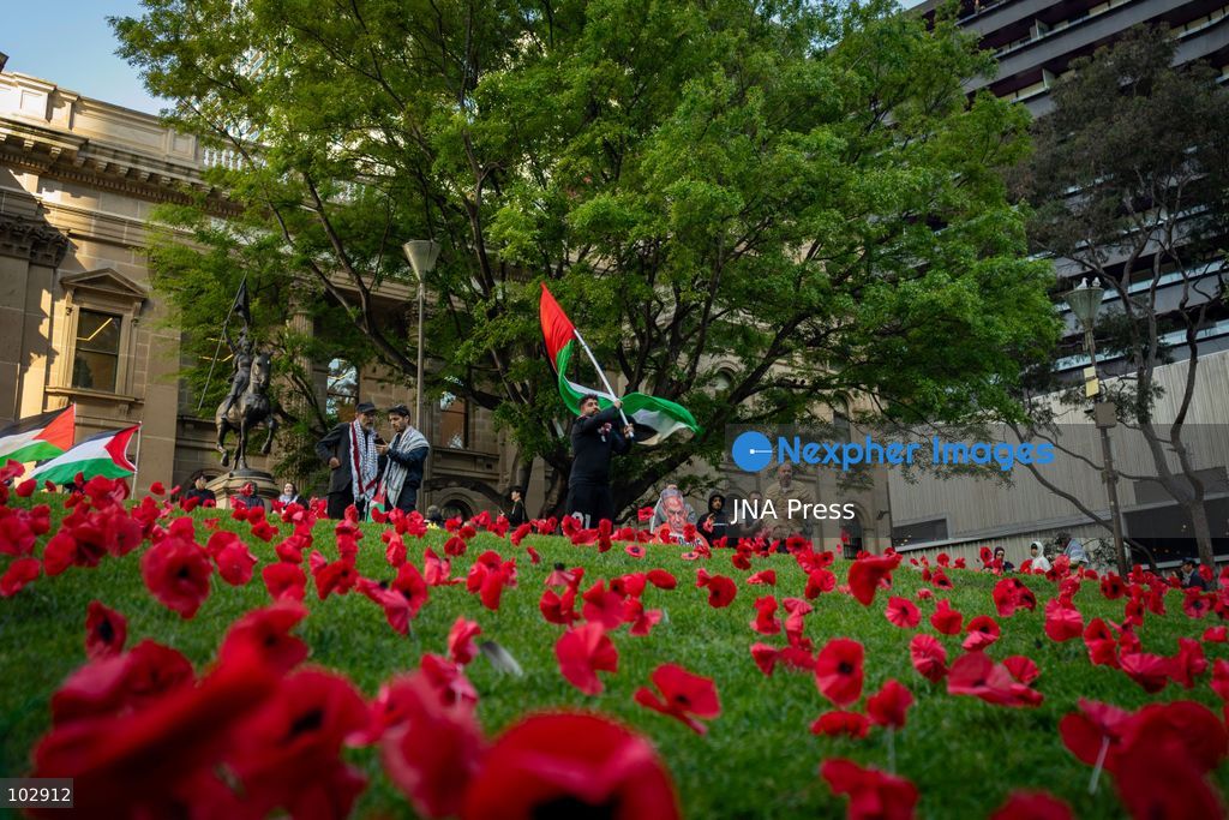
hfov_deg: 63.7
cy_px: 410
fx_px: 990
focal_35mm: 29
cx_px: 614
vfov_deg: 45.0
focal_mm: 29
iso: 200
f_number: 4
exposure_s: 1/160
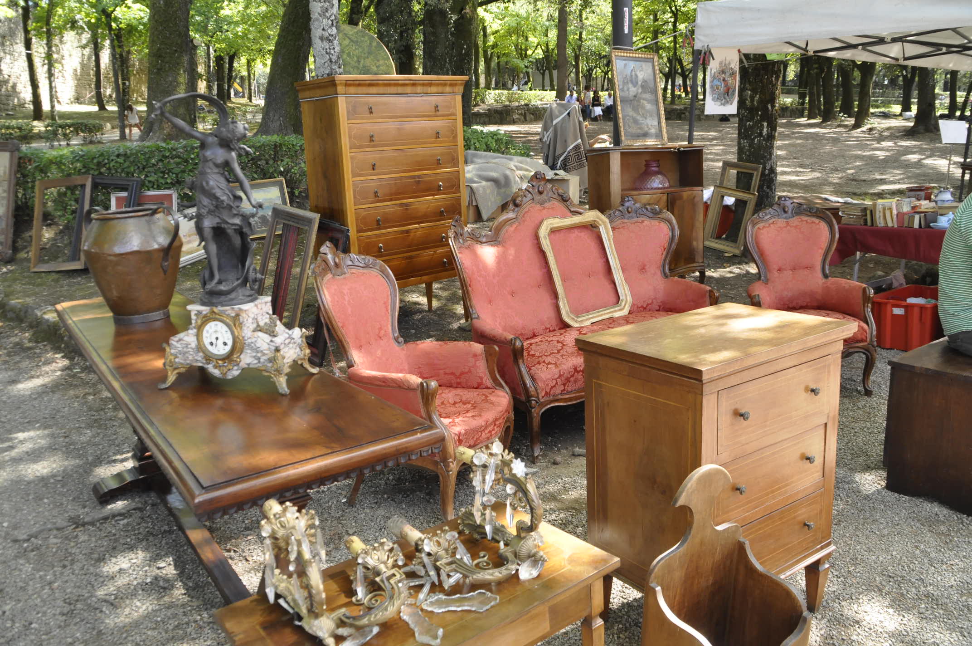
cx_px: 486
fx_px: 728
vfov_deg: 47.8
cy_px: 323
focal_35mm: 27
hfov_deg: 67.4
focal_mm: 18
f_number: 6.3
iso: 800
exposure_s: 1/160
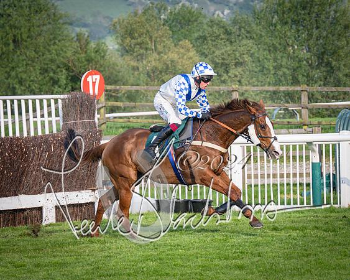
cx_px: 172
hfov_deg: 7.8
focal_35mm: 249
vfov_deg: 6.2
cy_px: 119
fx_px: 2573
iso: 400
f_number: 4
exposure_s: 1/1600
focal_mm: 98
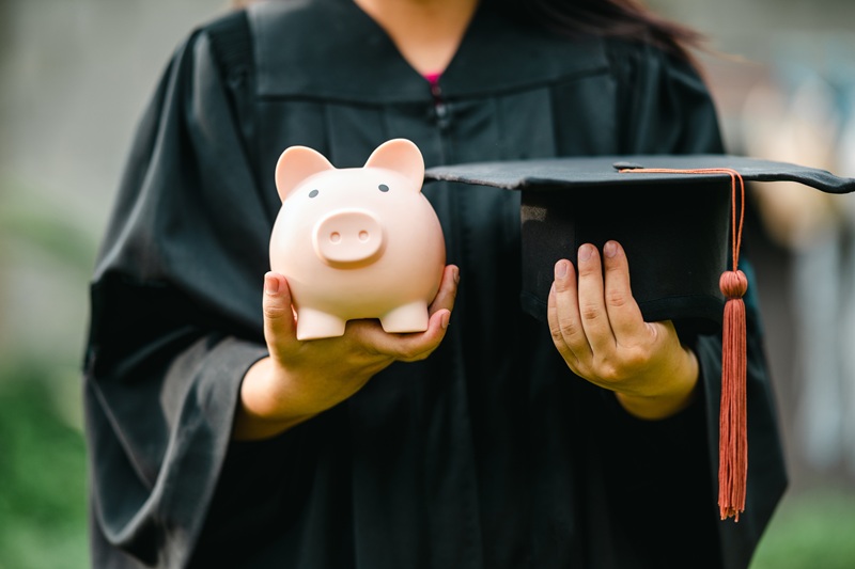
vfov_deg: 13.0
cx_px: 428
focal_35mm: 105
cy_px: 284
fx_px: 2493
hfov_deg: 19.5
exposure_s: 1/640
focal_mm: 105
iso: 200
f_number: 2
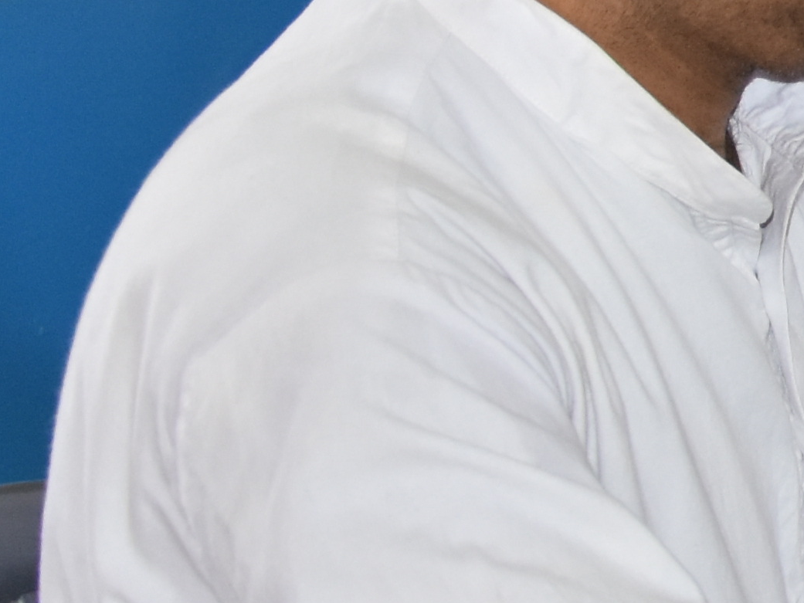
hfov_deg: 8.6
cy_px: 25
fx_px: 4826
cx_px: 2003
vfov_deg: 7.1
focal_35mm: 208
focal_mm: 25
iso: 640
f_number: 4
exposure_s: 1/60
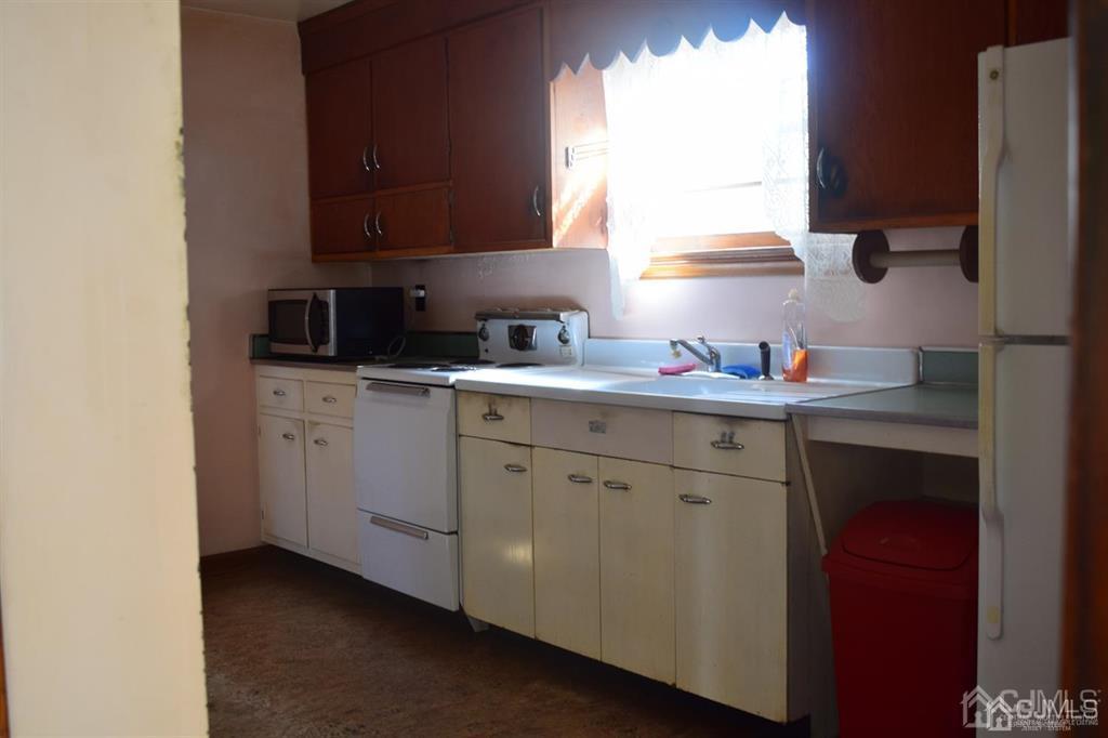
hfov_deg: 53.1
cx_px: 554
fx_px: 1108
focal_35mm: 36
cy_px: 369
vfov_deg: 36.8
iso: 400
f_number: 6.3
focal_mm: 24
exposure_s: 1/15
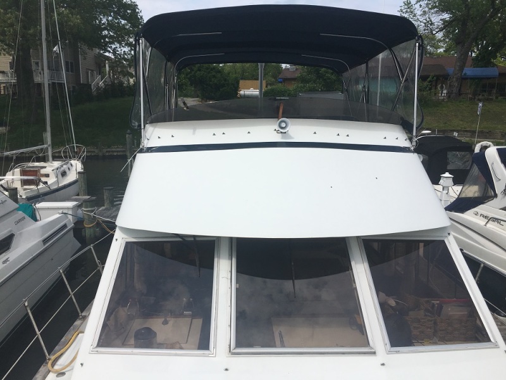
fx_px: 424
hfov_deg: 61.7
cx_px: 253
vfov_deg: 48.2
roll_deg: -0.5
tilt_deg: -9.3
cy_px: 190
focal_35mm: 29
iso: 25
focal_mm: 4.15
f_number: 2.2
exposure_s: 1/4525
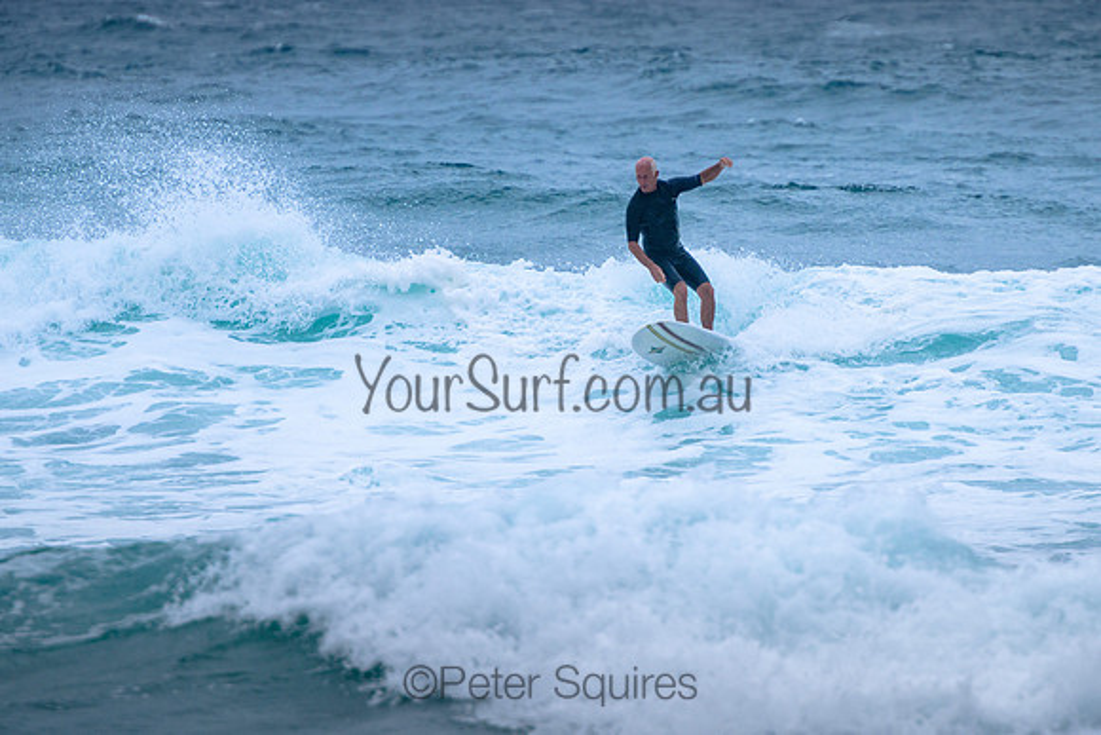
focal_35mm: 550
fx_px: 16828
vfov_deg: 2.5
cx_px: 695
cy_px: 275
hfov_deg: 3.7
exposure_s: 1/2000
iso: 450
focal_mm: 400
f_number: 5.6
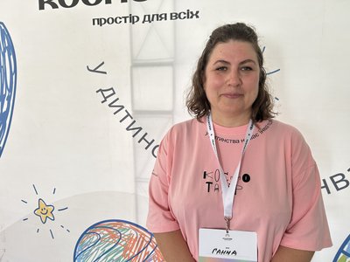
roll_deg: +0.9
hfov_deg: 67.3
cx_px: 175
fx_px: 263
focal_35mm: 26
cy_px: 131
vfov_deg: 53.1
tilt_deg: -8.6
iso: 100
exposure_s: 1/121
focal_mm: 5.7
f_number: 1.5
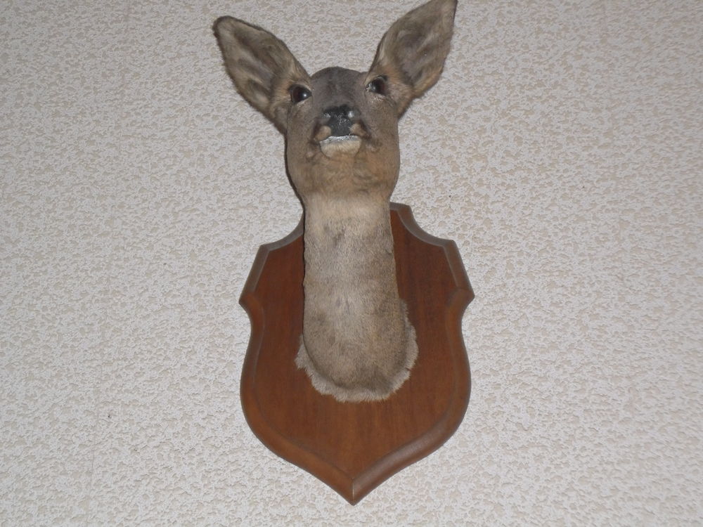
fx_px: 1747
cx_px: 352
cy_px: 264
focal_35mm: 86
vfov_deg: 17.2
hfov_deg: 22.8
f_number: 4.3
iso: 200
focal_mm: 15.4
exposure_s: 1/60
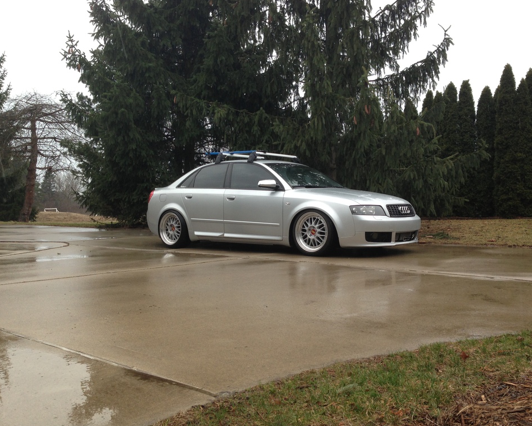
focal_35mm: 35
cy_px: 214
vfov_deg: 42.2
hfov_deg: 51.5
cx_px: 288
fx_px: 551
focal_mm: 4.13
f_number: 2.4
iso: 50
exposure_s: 1/253
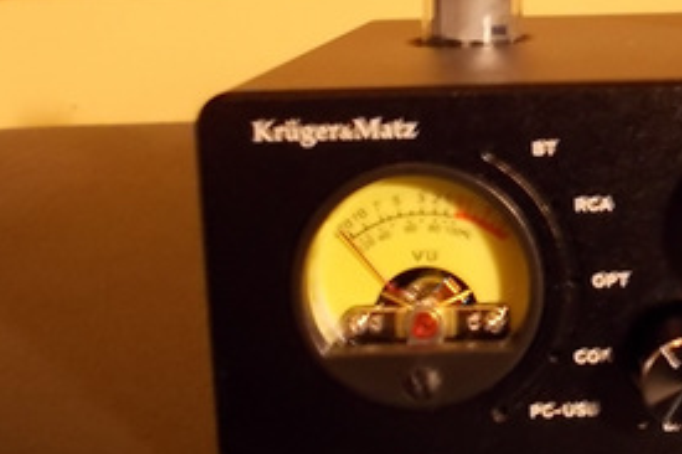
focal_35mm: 59
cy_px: 52
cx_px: 662
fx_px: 1117
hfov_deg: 31.7
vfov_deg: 22.5
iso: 200
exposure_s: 1/8
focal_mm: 4.6
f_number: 3.2
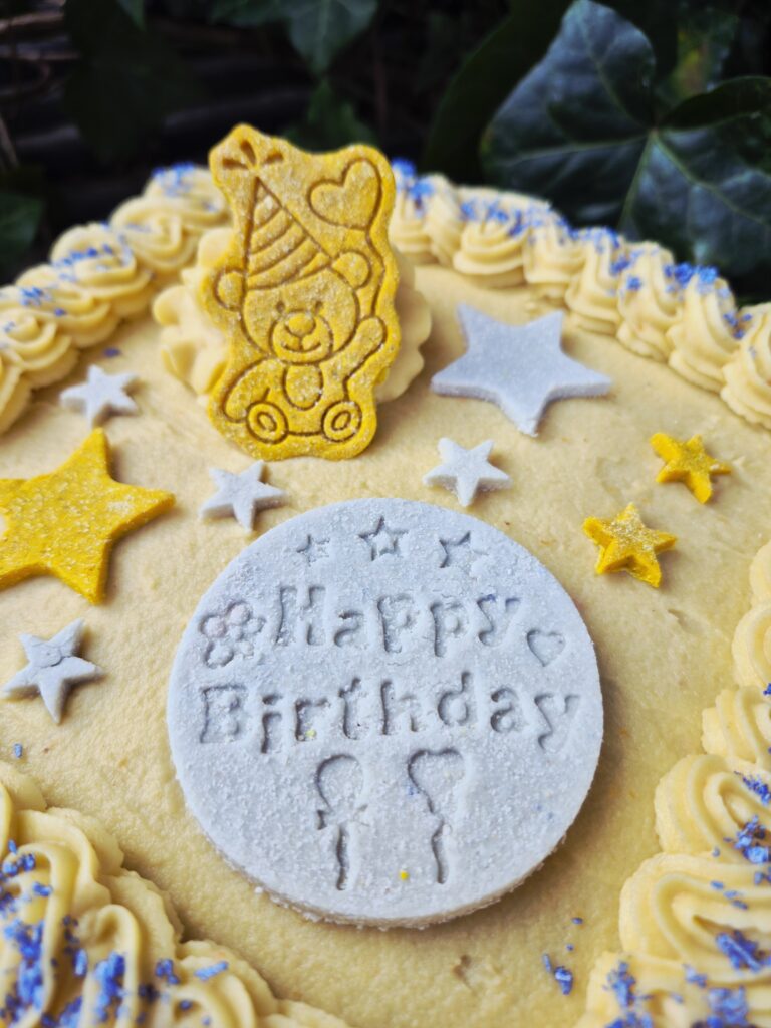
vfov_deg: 73.9
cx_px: 386
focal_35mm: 23
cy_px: 514
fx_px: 683
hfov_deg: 58.9
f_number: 1.8
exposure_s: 1/288
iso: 25
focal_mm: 5.4
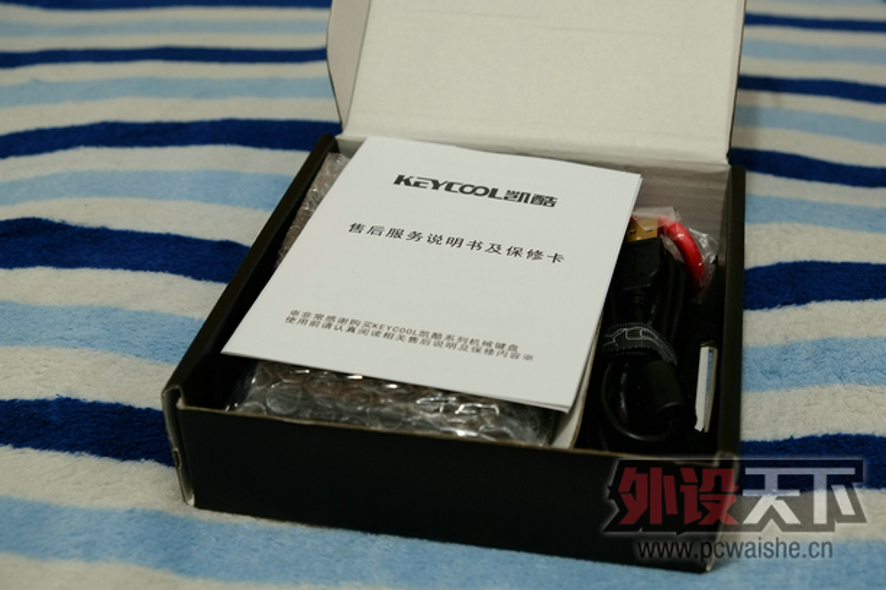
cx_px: 443
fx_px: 1206
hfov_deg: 40.3
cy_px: 295
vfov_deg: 27.5
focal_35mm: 49
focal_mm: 32.9
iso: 100
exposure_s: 1/1.7
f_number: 5.6
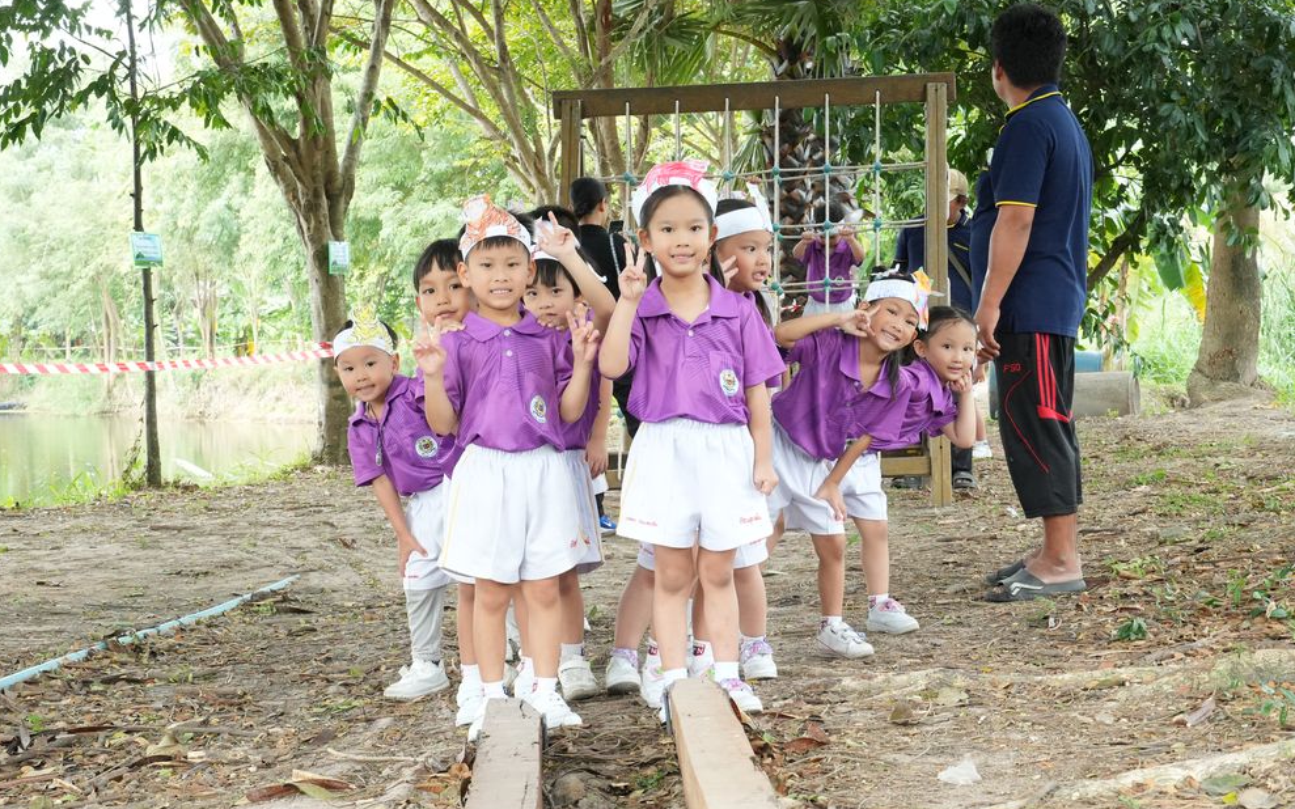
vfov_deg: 19.1
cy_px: 399
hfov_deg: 30.2
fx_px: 2400
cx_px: 642
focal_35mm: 68
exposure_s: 1/100
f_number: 9
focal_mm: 44
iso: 3200
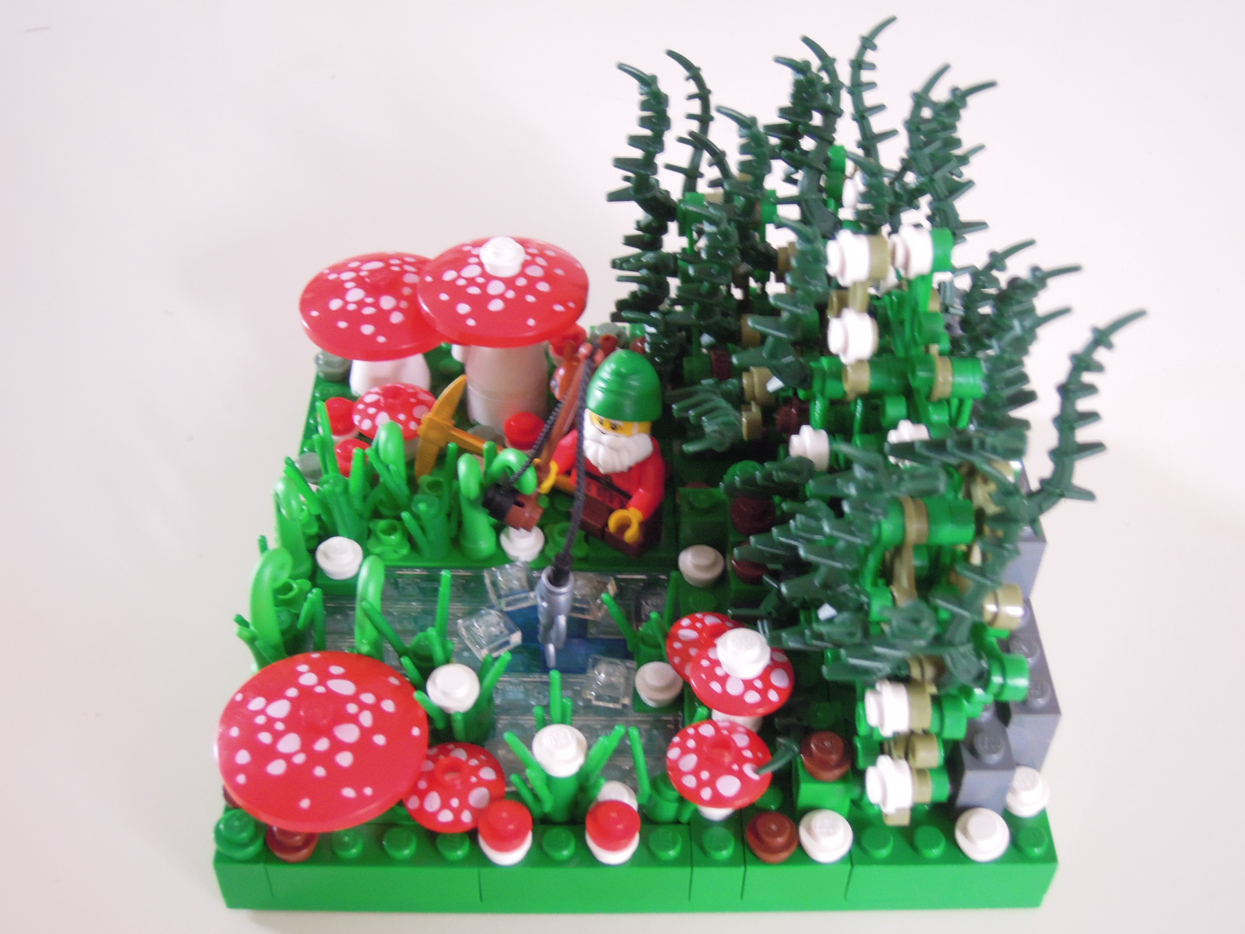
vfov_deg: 32.2
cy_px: 467
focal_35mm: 45
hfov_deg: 42.1
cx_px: 622
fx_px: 1618
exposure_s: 1/6
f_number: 2.8
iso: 800
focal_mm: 8.1
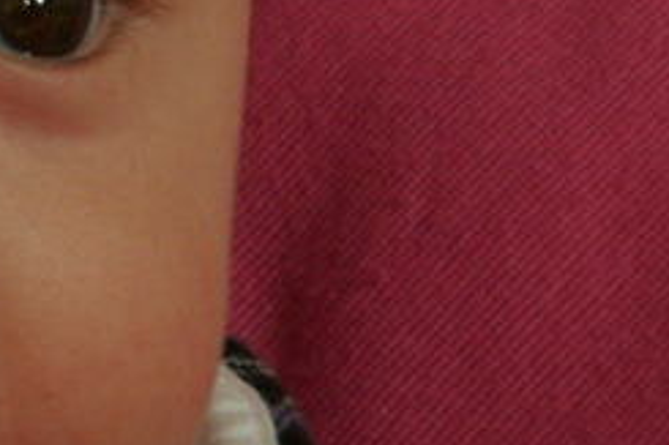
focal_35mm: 503
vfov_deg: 2.7
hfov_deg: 4.1
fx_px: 9341
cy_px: 15
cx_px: -258
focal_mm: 22.68
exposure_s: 1/40
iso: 100
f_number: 4
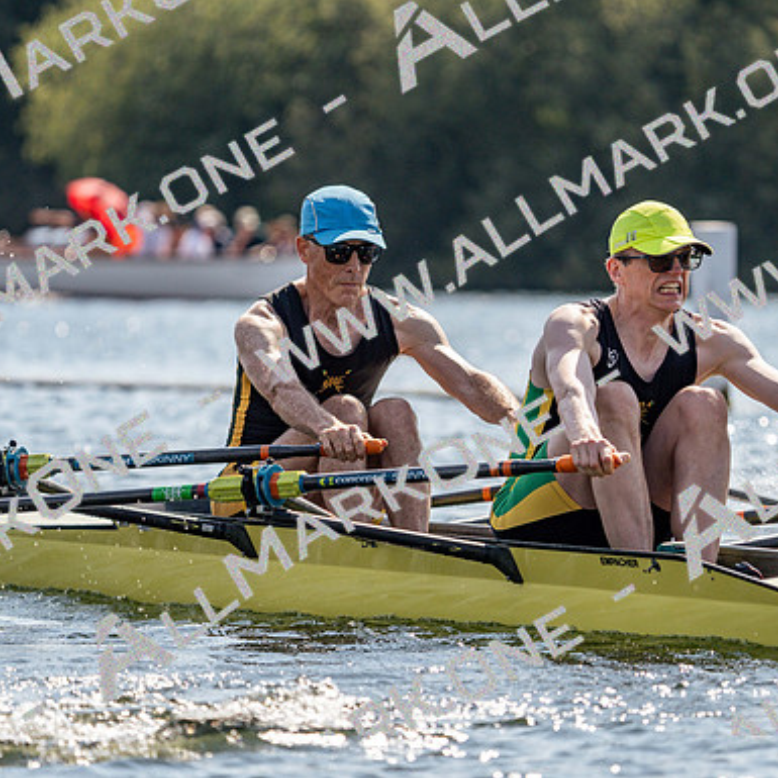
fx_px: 9485
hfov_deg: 4.7
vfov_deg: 4.7
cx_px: 505
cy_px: 389
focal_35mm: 373
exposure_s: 1/1600
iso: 200
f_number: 5.6
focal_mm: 291
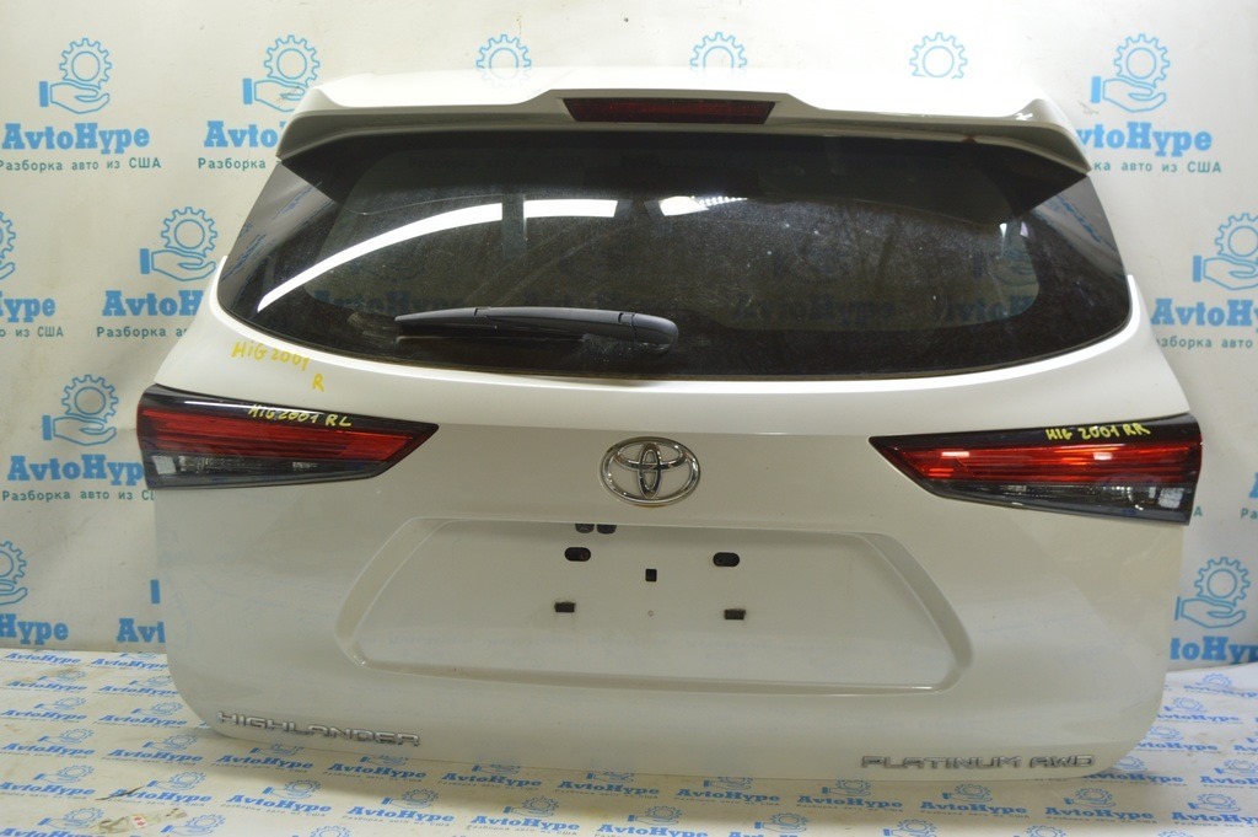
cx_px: 629
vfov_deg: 34.2
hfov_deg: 49.6
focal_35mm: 39
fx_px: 1362
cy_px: 418
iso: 400
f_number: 5.6
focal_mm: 26
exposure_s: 1/20
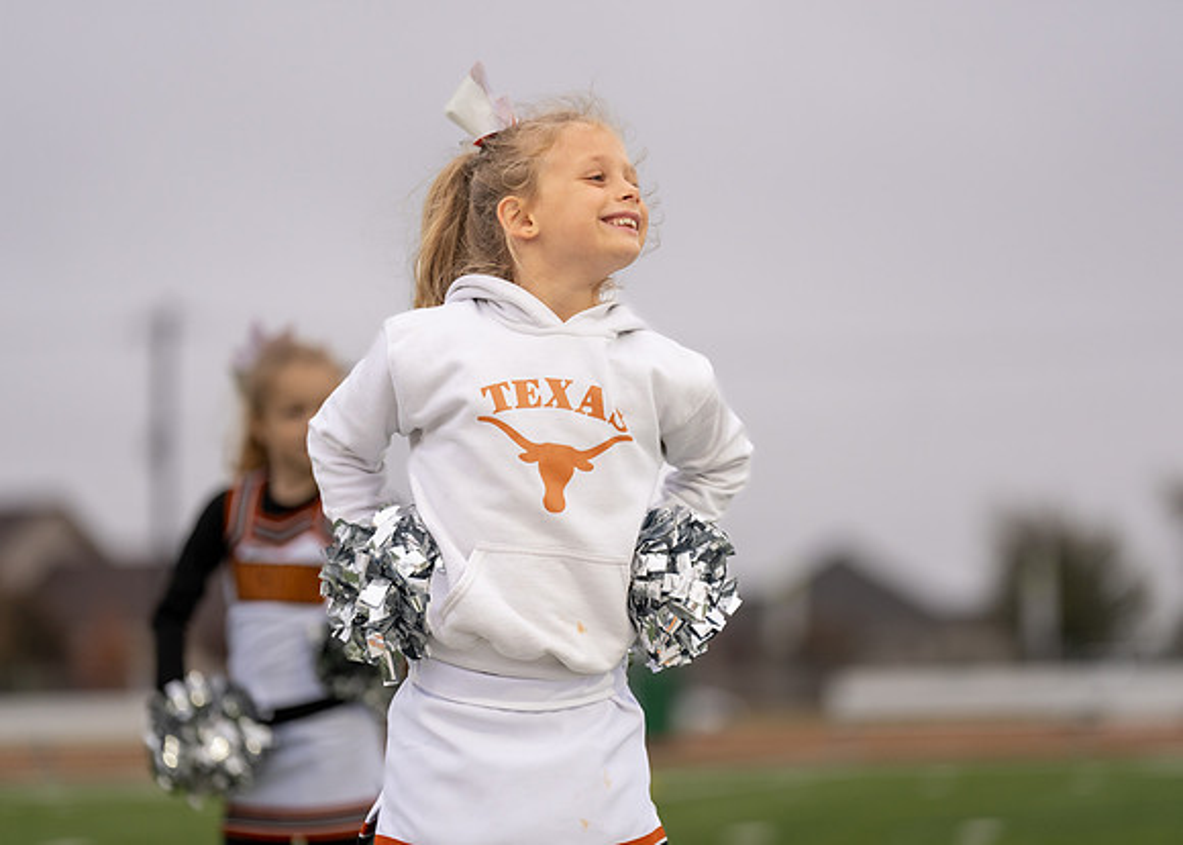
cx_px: 592
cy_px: 422
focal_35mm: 172
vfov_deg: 8.4
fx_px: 5774
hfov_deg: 11.7
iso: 500
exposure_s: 1/1000
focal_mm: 162
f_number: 2.8
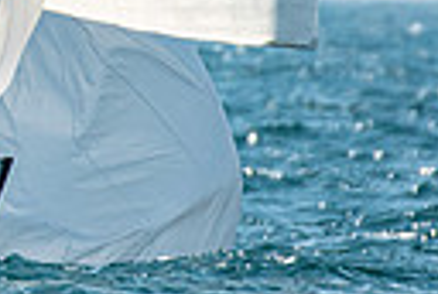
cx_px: -387
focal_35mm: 2709
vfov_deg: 0.5
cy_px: -241
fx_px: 33036
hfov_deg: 0.8
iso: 400
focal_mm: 400
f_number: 5
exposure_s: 1/3200
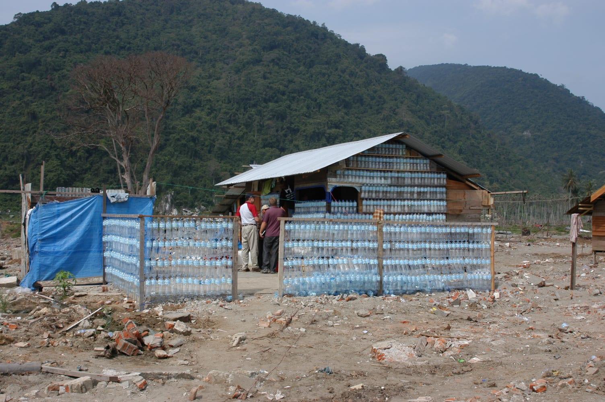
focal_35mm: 42
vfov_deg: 31.8
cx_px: 302
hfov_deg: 46.4
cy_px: 201
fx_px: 705
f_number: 9
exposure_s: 1/350
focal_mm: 28
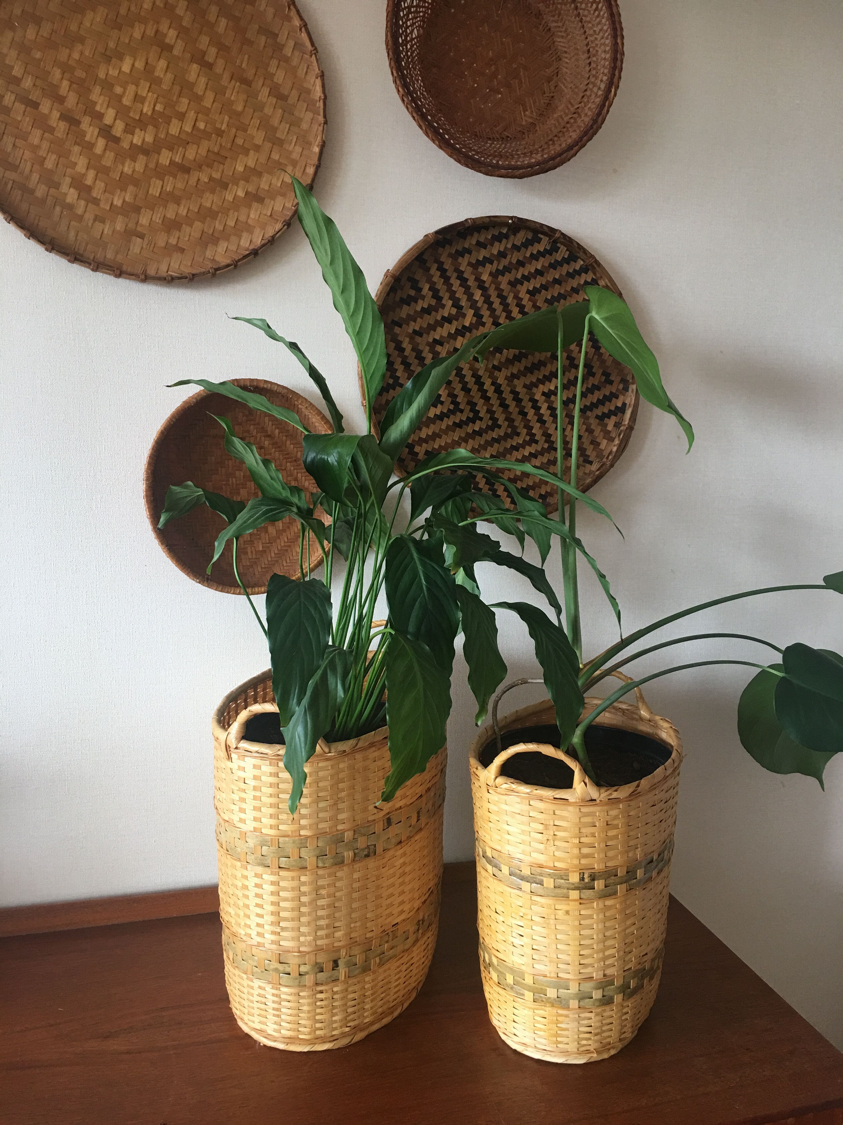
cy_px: 562
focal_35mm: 29
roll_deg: -2.5
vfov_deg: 61.7
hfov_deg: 48.2
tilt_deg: -8.6
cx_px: 422
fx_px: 942
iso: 50
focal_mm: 4.15
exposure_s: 1/33
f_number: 2.2
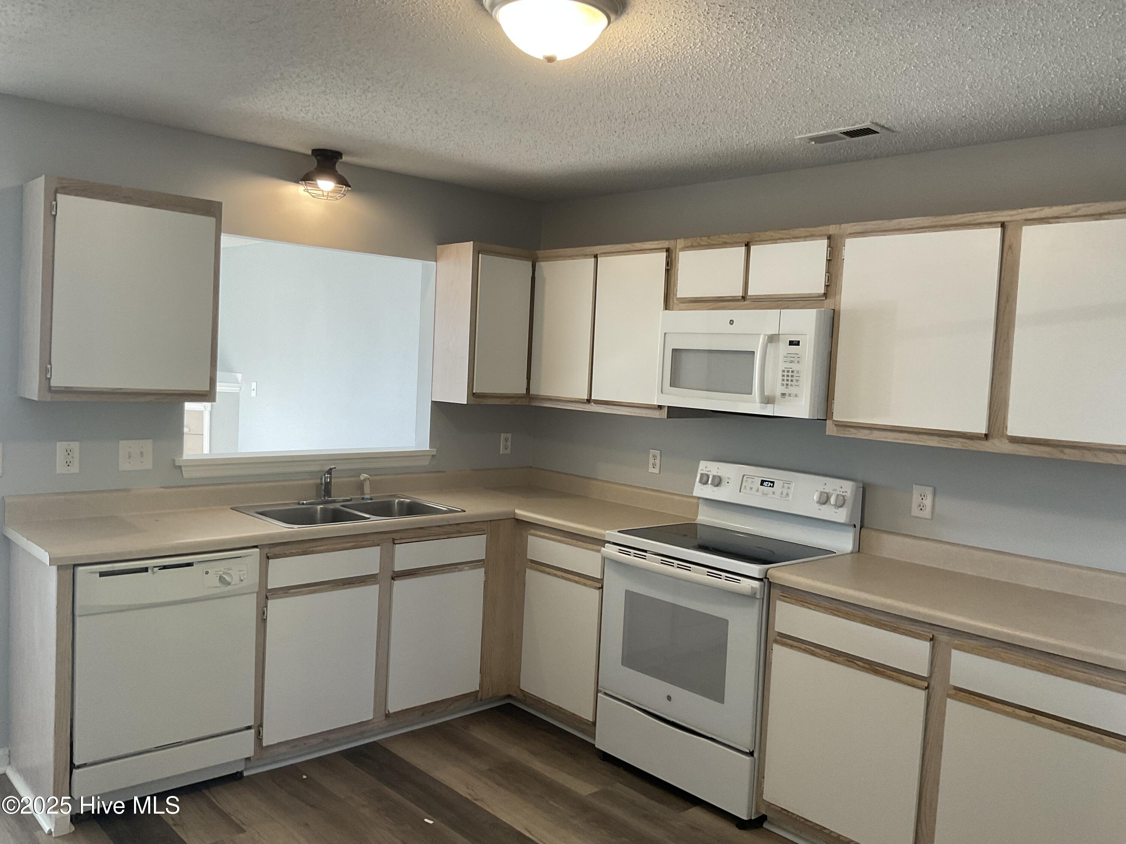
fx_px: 943
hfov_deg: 61.7
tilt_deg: -4.6
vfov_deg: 48.2
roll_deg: -2.4
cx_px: 563
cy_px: 422
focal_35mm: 29
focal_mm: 3
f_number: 1.8
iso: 64
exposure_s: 1/60
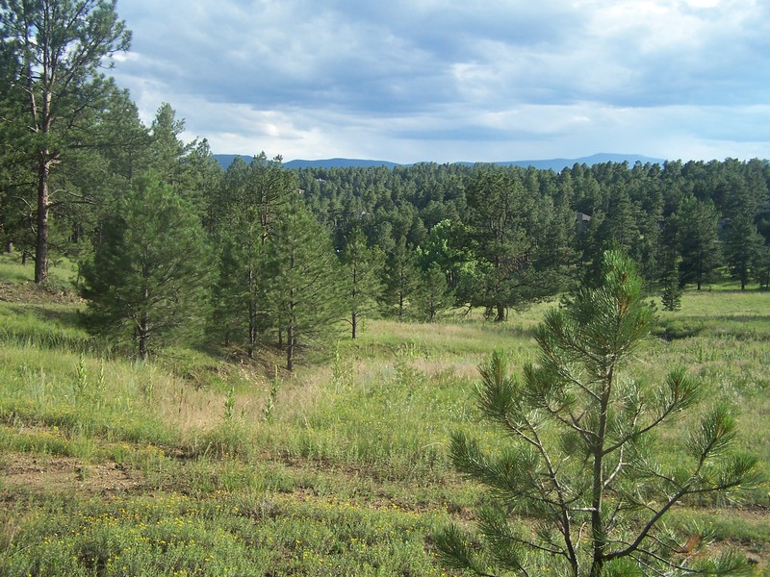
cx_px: 385
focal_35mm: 38
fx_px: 845
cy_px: 288
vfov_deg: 37.7
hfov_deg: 49.0
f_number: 2.8
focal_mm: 6.3
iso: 80
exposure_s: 1/500
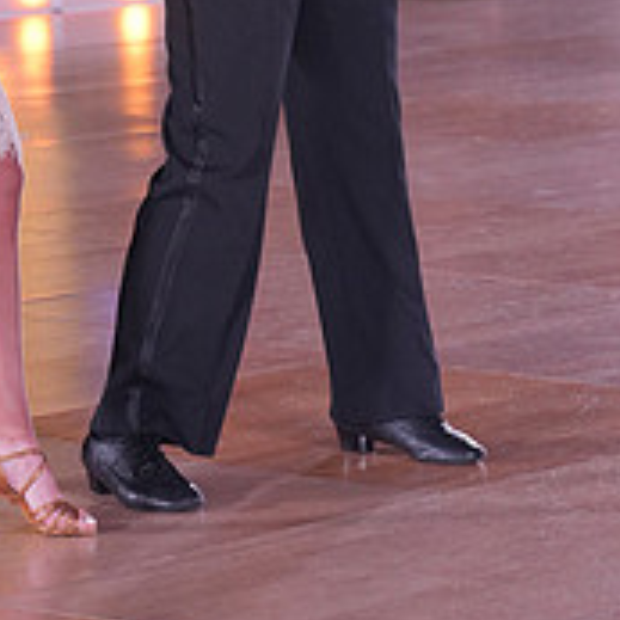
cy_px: -186
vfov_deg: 7.7
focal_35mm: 225
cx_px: 84
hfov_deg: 7.8
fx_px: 4559
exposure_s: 1/400
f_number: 4
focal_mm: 79
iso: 1600
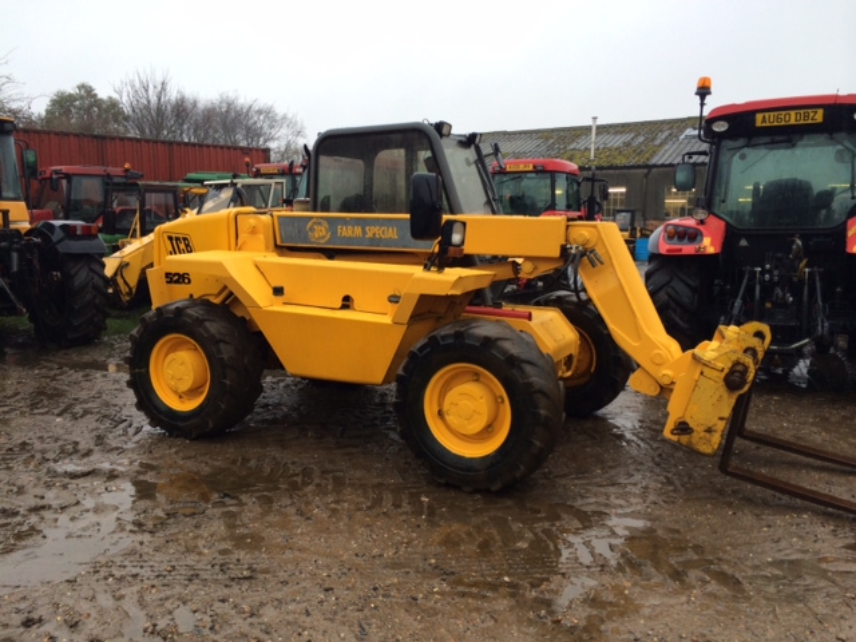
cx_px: 428
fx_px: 742
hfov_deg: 60.0
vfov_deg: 46.8
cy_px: 321
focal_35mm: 30
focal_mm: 4.12
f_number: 2.2
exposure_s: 1/60
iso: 50
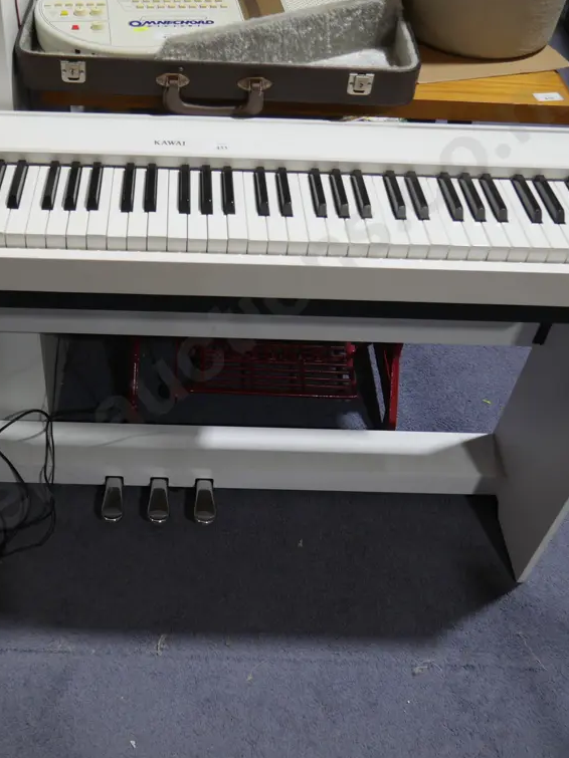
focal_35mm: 38
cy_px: 383
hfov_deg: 37.1
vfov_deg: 49.0
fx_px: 833
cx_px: 166
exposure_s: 1/60
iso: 200
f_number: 3.5
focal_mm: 14
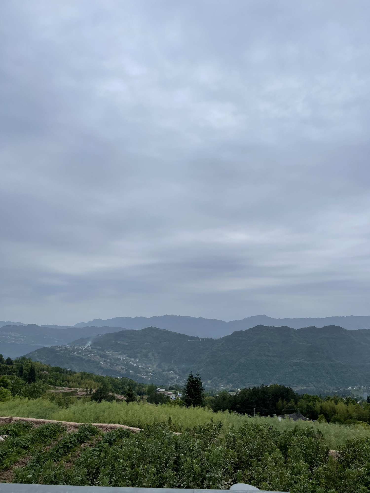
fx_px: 371
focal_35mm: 26
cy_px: 246
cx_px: 185
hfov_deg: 53.1
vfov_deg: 67.3
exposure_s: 1/759
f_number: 1.6
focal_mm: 5.1
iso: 32
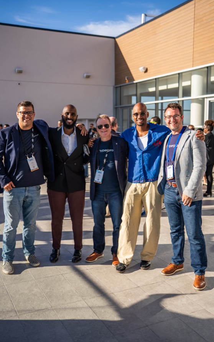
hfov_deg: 35.4
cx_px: 103
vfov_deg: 54.0
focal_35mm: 36
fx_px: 336
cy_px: 171
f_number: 2
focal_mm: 35
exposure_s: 1/1600
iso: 100
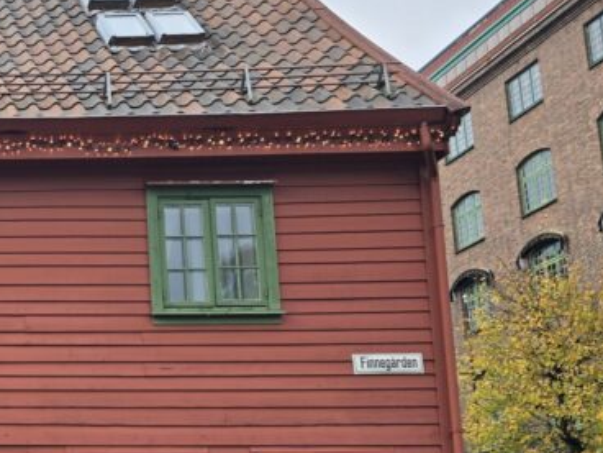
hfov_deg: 25.4
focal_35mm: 64
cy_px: 387
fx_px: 1115
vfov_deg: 22.5
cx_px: -210
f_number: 1.7
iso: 12
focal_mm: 6.3
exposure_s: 1/110
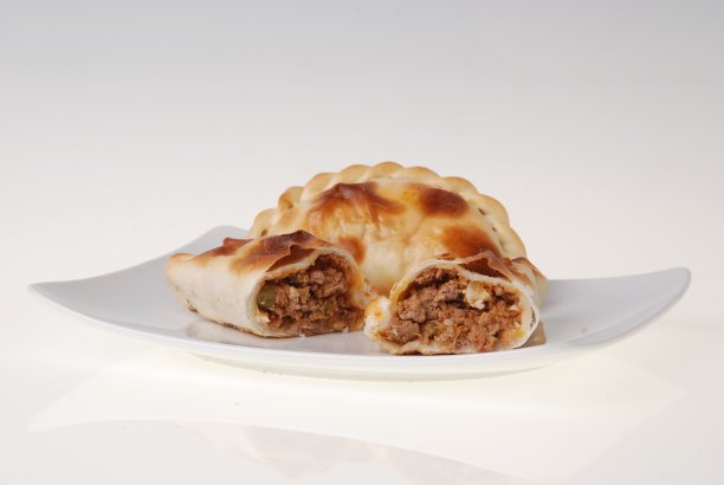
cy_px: 242
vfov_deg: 10.8
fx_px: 2568
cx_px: 362
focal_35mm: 128
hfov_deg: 16.0
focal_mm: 85
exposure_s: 1/60
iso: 100
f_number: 14
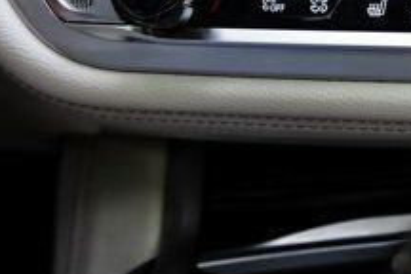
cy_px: -113
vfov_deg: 12.3
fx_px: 1221
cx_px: 495
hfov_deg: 18.1
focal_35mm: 107
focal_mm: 34
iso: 800
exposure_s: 1/250
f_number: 4.5
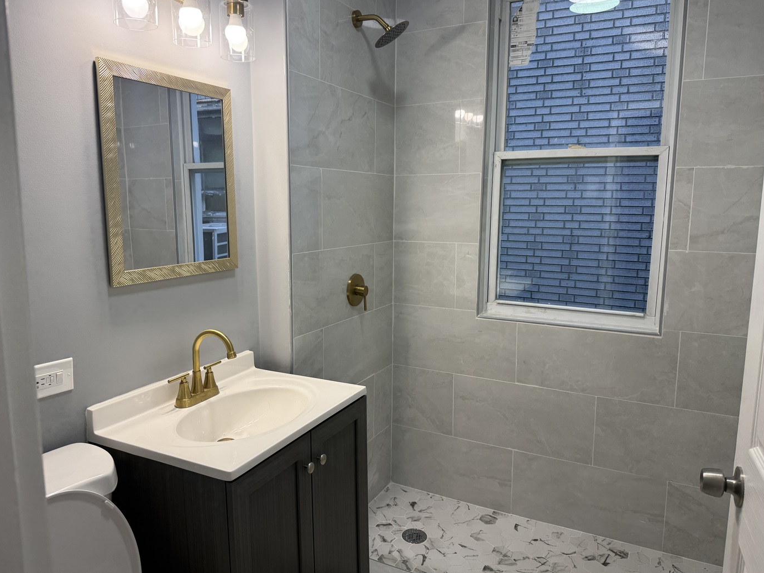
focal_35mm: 25
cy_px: 278
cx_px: 374
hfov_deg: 69.4
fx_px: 552
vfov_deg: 54.9
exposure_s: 1/120
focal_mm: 6.76
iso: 64
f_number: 1.78
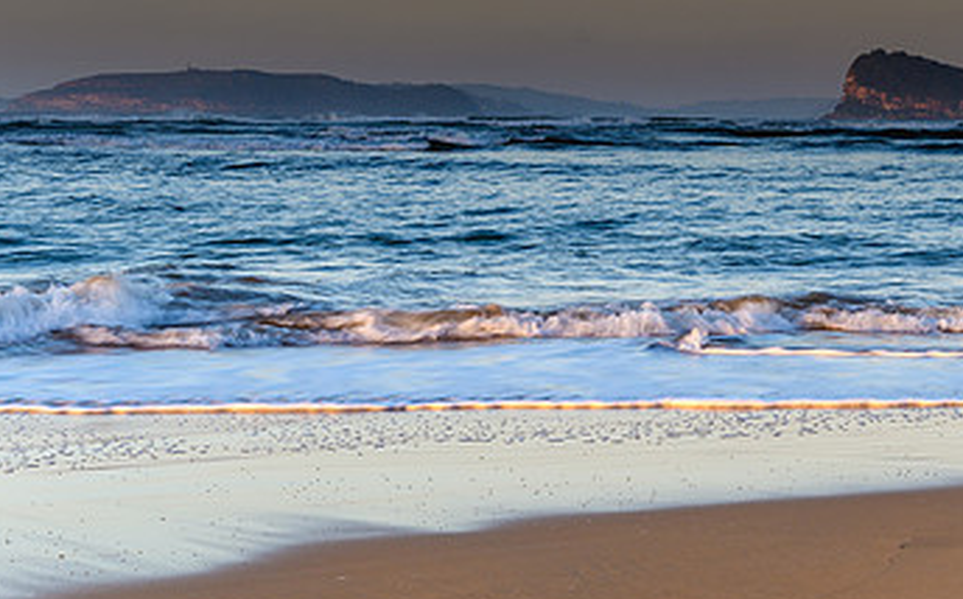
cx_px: 618
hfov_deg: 20.8
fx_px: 2621
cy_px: 148
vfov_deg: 13.0
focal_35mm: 100
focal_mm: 38
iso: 50
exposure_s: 1/10
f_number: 8
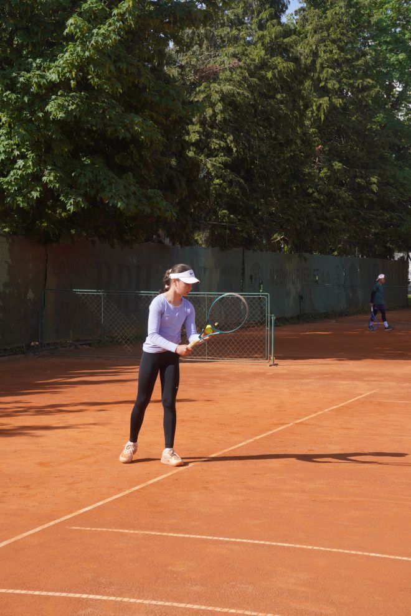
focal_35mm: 75
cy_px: 308
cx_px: 206
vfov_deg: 27.0
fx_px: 1284
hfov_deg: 18.2
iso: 160
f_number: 9
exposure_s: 1/250
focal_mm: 50
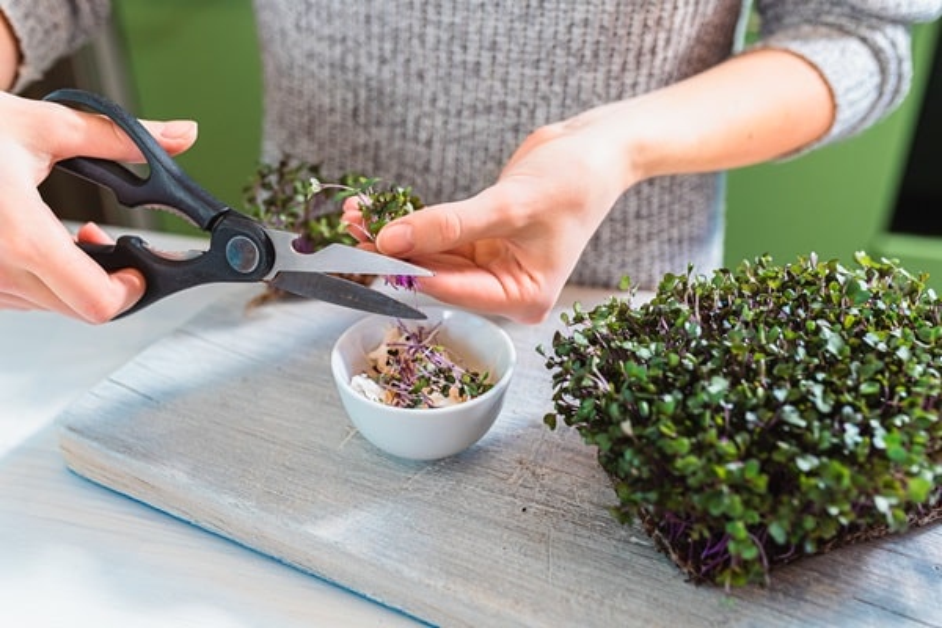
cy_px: 314
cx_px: 471
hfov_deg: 54.4
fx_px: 916
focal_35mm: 35
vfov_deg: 37.9
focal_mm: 35
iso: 320
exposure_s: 1/100
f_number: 2.8
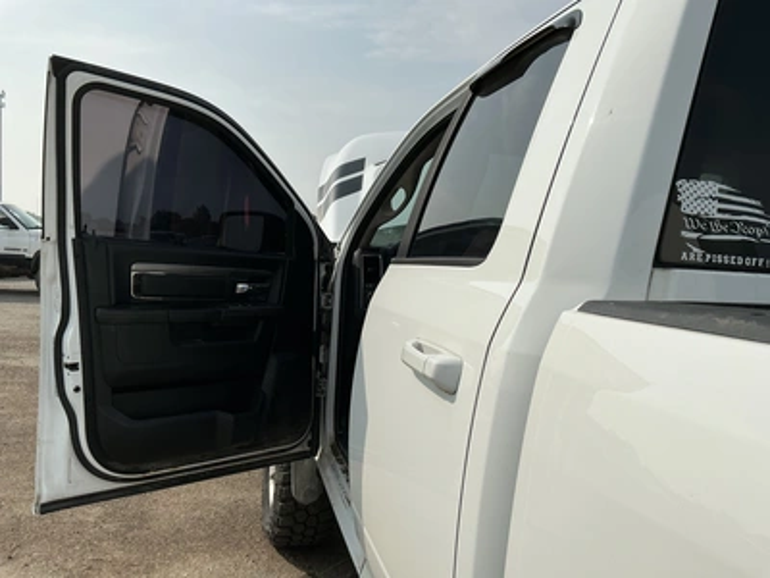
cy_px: 289
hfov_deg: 63.4
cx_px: 385
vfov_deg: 49.7
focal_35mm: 28
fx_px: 623
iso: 25
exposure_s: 1/3788
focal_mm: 3
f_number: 1.8
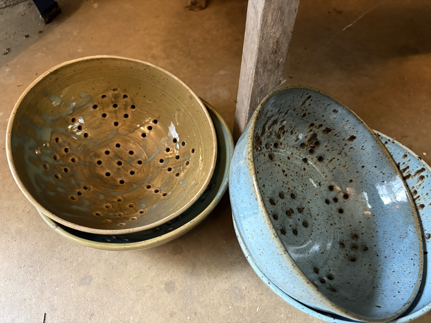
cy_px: 162
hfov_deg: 67.3
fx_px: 324
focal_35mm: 26
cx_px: 216
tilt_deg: -54.6
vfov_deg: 53.1
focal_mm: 5.96
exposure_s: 1/30
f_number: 1.6
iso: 500
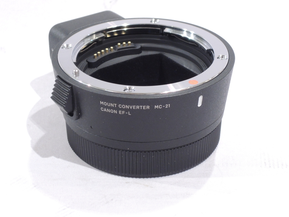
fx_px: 760
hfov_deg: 21.5
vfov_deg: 16.2
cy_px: 93
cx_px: 142
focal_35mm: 91
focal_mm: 13.8
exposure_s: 1/30
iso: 400
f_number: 4.7
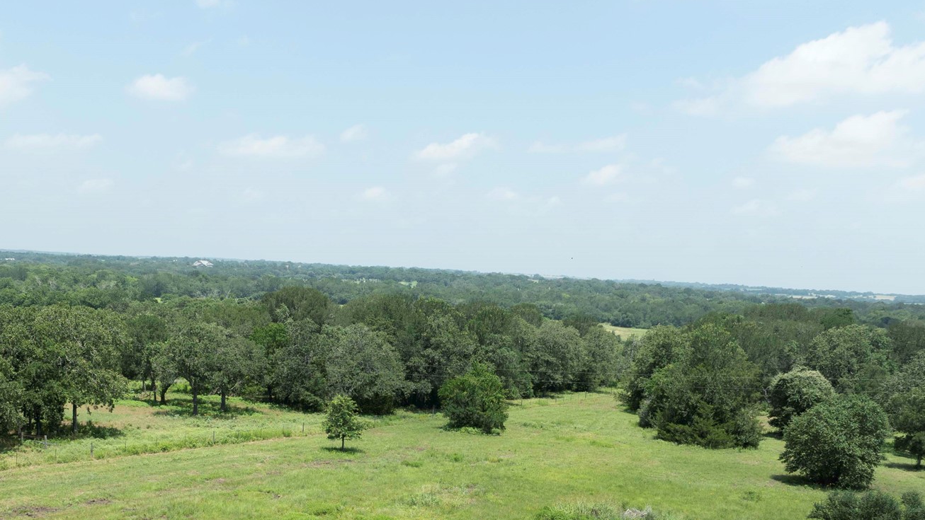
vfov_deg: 27.5
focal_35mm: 41
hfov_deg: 49.1
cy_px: 506
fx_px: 1006
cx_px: 374
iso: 100
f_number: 2.8
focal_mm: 12.29
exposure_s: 1/1250
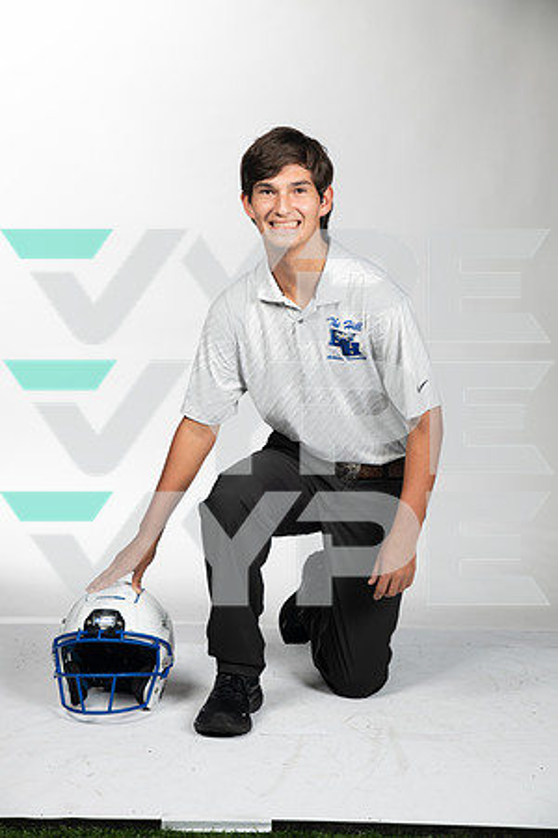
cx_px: 279
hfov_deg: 20.6
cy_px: 419
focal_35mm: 66
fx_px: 1534
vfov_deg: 30.5
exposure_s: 1/500
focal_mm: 66
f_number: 7.1
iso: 200
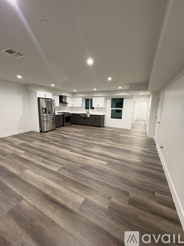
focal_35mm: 14
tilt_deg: -9.4
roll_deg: -0.9
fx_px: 99
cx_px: 92
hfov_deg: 85.7
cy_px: 123
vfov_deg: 102.1
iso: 400
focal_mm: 2.22
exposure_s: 1/60
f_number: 2.2
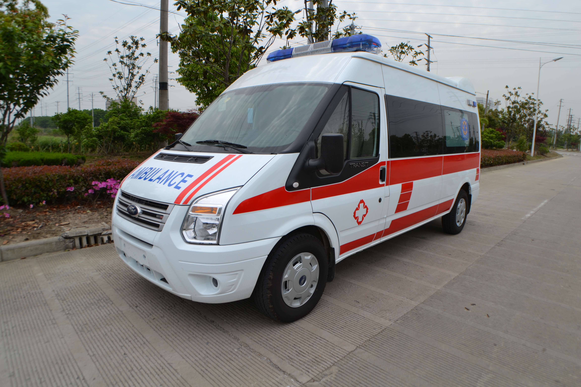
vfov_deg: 47.9
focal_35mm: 27
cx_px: 290
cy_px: 194
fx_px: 436
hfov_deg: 67.4
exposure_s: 1/250
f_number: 8
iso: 100
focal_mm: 18
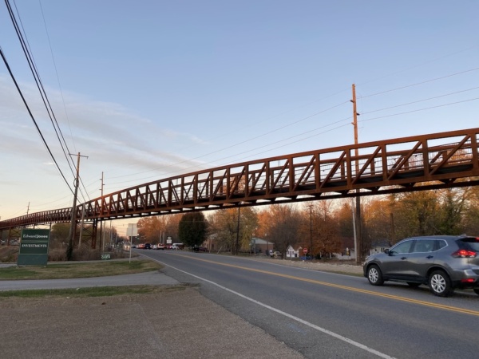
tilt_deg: +10.3
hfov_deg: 67.3
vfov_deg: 53.1
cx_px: 240
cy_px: 180
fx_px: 360
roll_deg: -0.6
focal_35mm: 26
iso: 32
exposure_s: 1/340
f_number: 1.8
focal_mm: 4.25
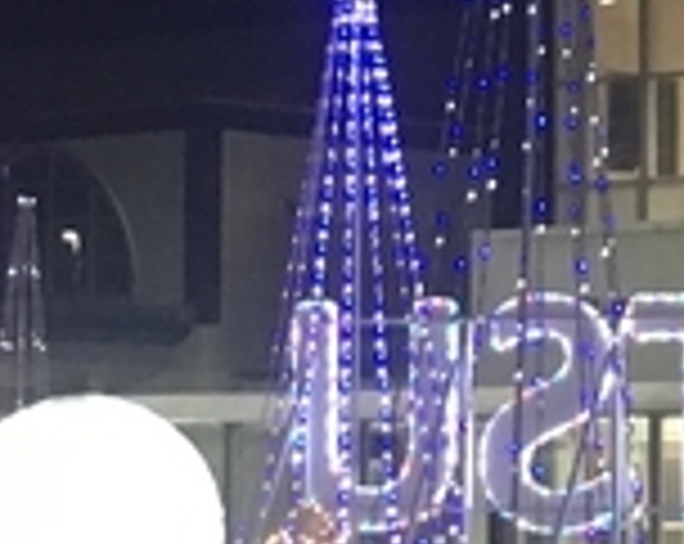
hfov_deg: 10.1
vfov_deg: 8.0
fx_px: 3859
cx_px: 680
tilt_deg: +8.8
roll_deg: +0.2
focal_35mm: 191
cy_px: 45
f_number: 2.2
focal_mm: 4.15
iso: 200
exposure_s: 1/20
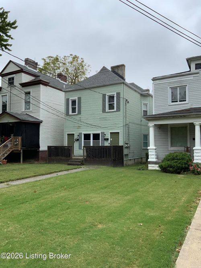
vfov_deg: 61.7
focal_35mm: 29
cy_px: 134
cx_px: 100
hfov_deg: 48.2
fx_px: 225
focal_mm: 3
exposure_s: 1/792
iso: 16
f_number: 1.8
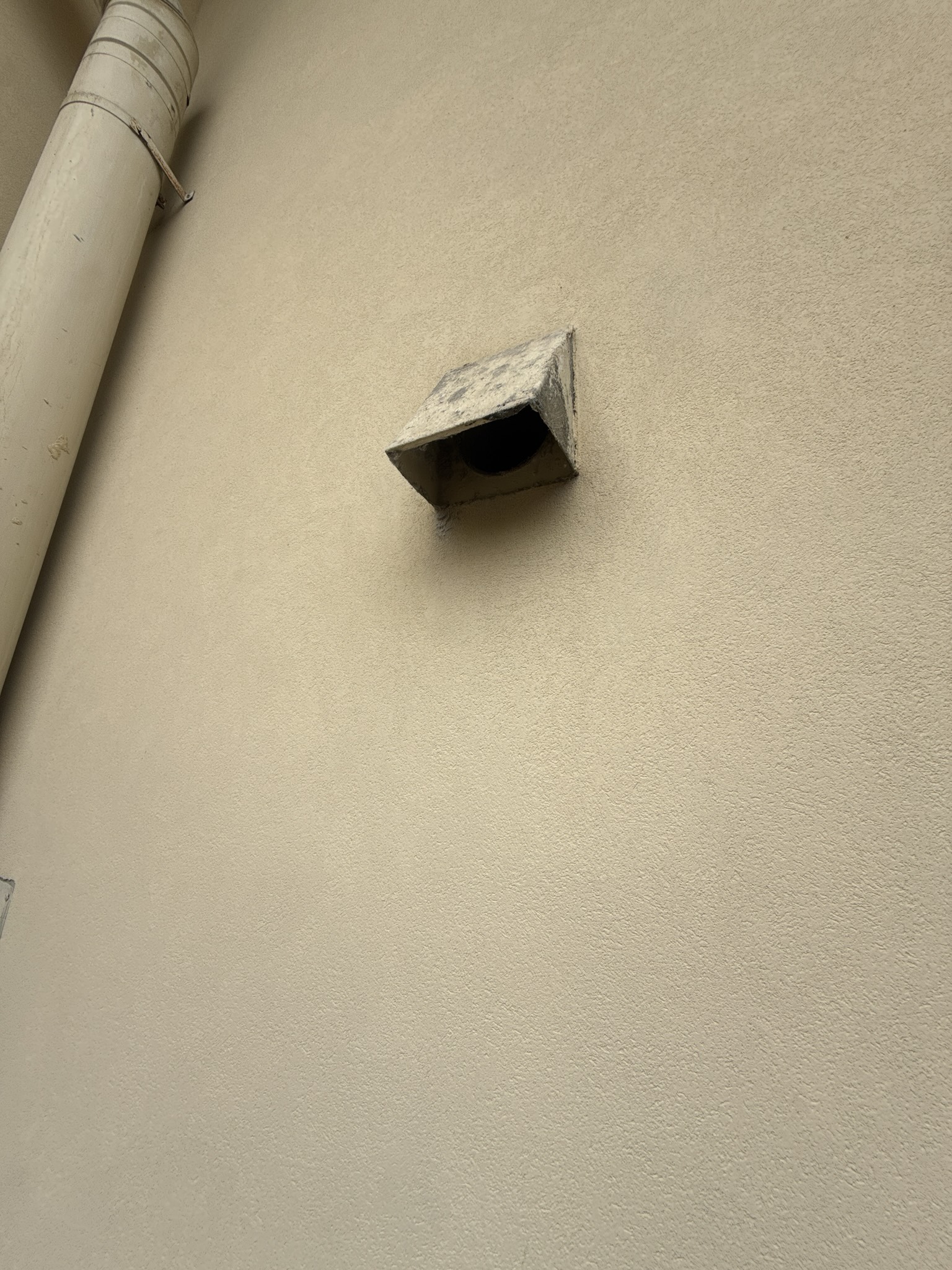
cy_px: 635
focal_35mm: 14
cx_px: 476
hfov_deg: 85.7
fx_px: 513
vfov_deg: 102.1
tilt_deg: +21.2
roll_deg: -3.4
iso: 50
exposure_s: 1/1189
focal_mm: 2.22
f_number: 2.2
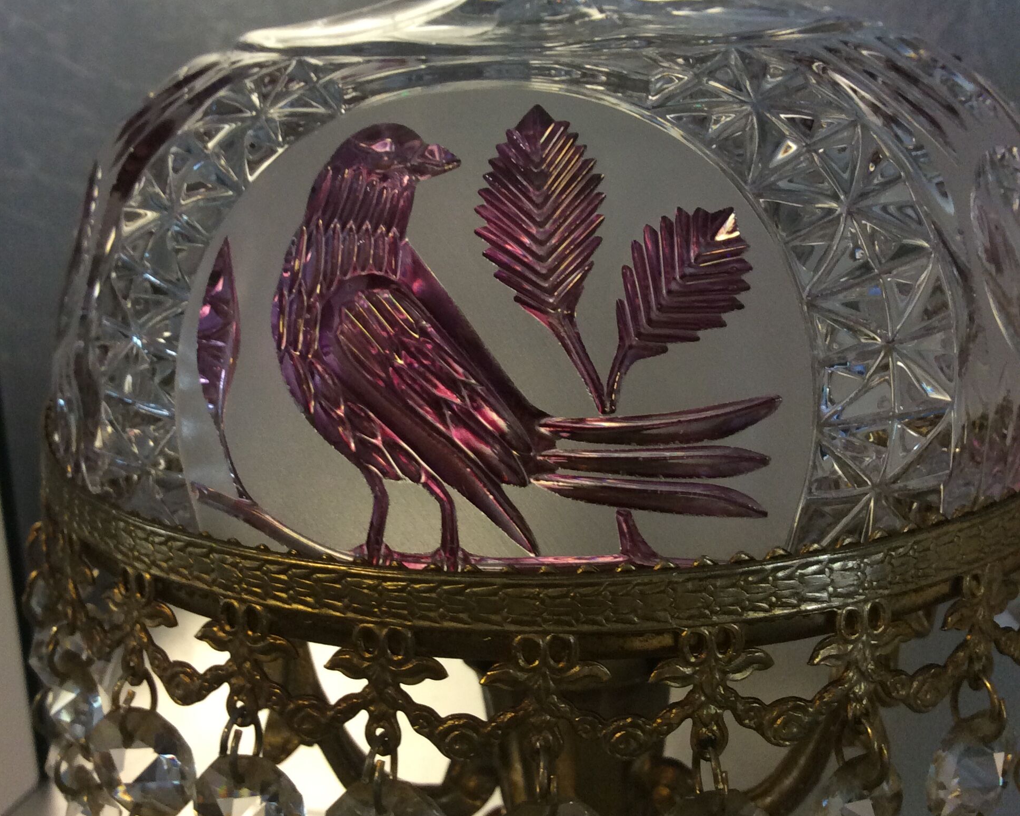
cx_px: 511
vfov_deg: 35.6
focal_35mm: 42
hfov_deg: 43.8
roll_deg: +2.6
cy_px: 344
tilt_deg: -14.8
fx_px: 1268
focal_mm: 3.3
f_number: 2.4
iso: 100
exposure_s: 1/25
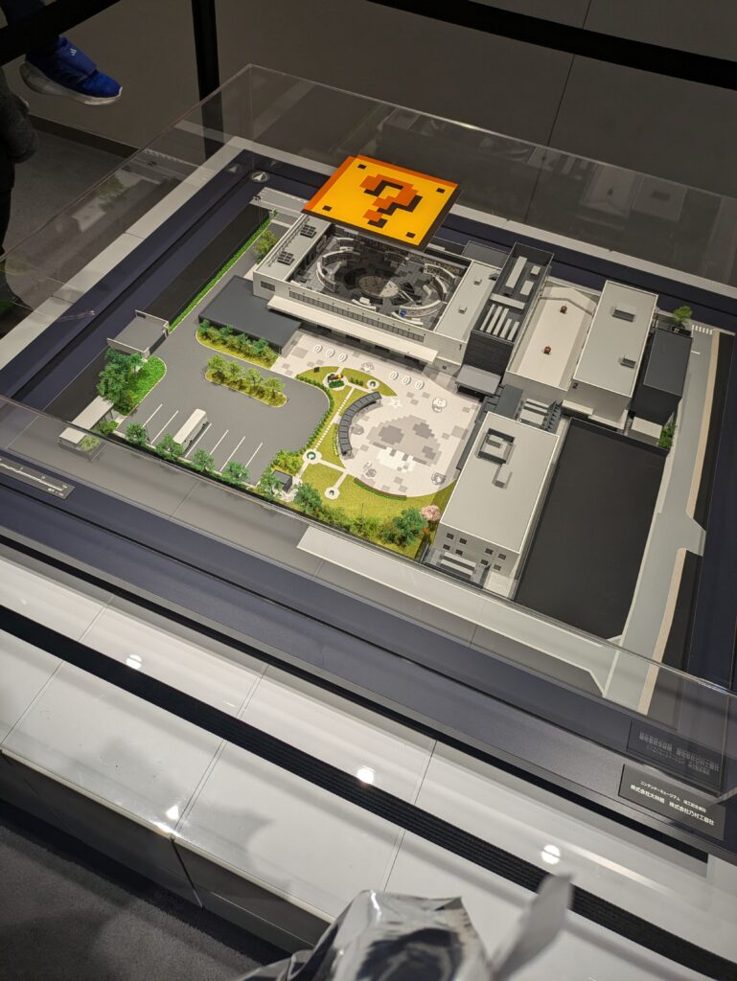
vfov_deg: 69.4
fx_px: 709
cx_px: 368
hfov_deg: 54.9
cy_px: 490
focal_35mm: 25
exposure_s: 1/145
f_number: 1.89
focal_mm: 5.43
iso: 45
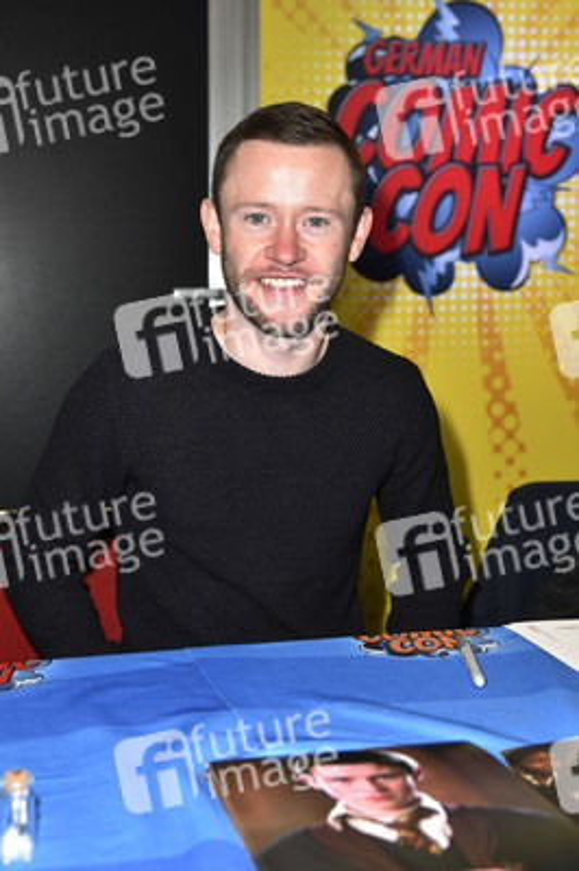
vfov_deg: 42.8
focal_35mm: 46
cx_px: 290
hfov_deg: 29.2
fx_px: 1112
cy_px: 436
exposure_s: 1/160
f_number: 4.5
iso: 400
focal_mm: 46
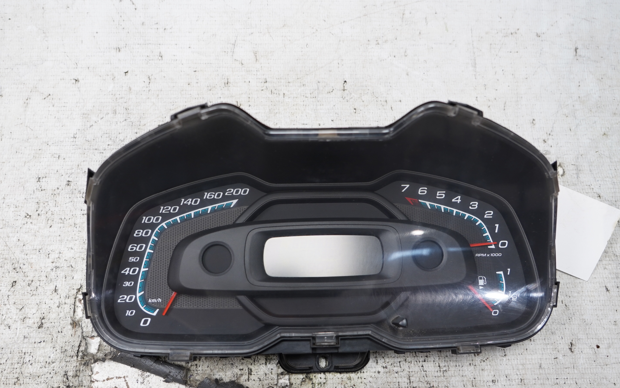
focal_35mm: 30
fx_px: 507
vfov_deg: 41.8
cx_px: 309
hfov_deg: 62.9
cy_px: 209
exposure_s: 1/60
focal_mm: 19
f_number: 4
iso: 400
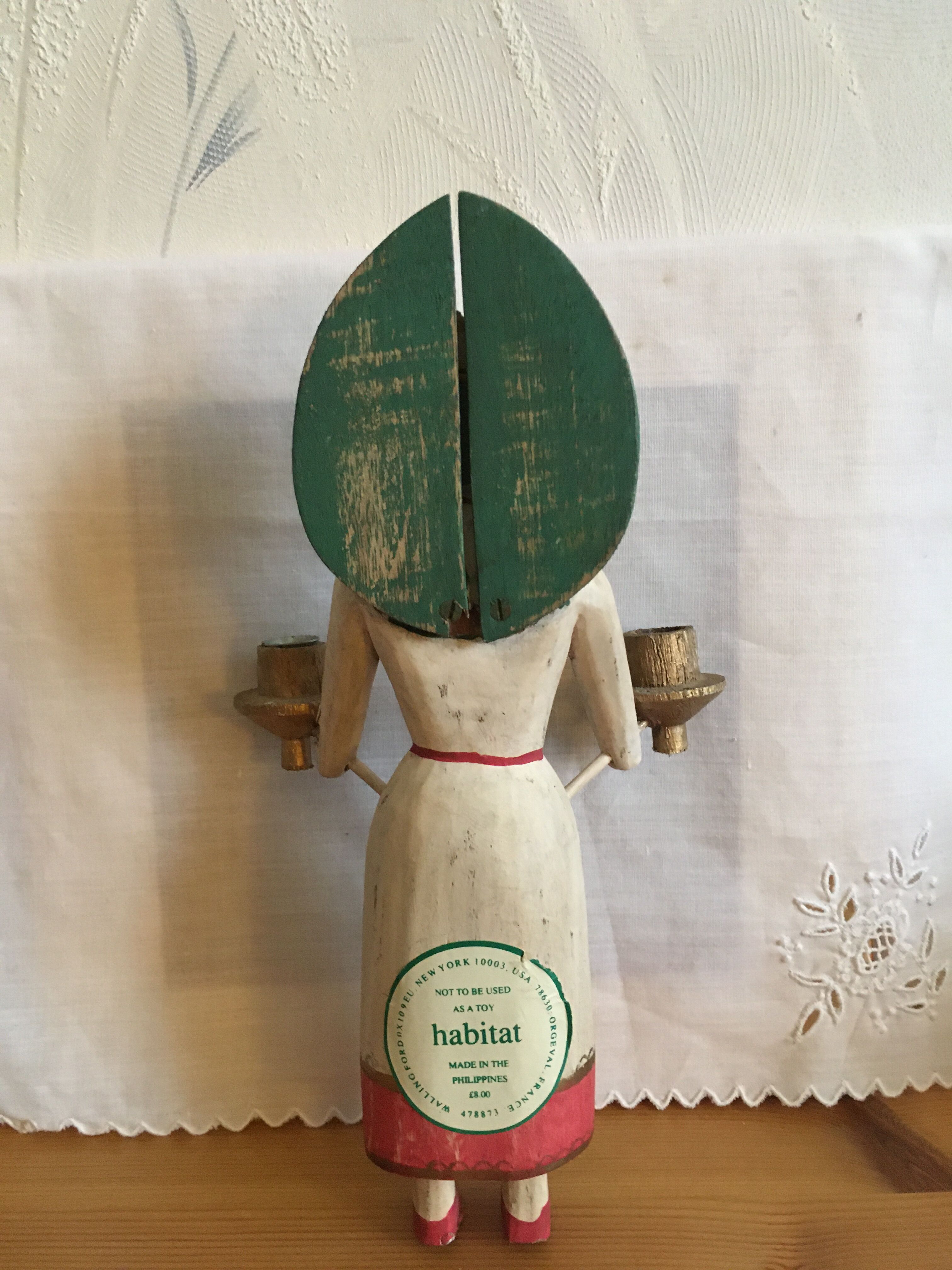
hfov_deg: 48.2
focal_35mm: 29
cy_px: 635
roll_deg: +1.2
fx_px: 1063
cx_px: 476
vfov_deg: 61.7
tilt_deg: -18.3
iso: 250
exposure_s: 1/17
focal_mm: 4.15
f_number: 2.2
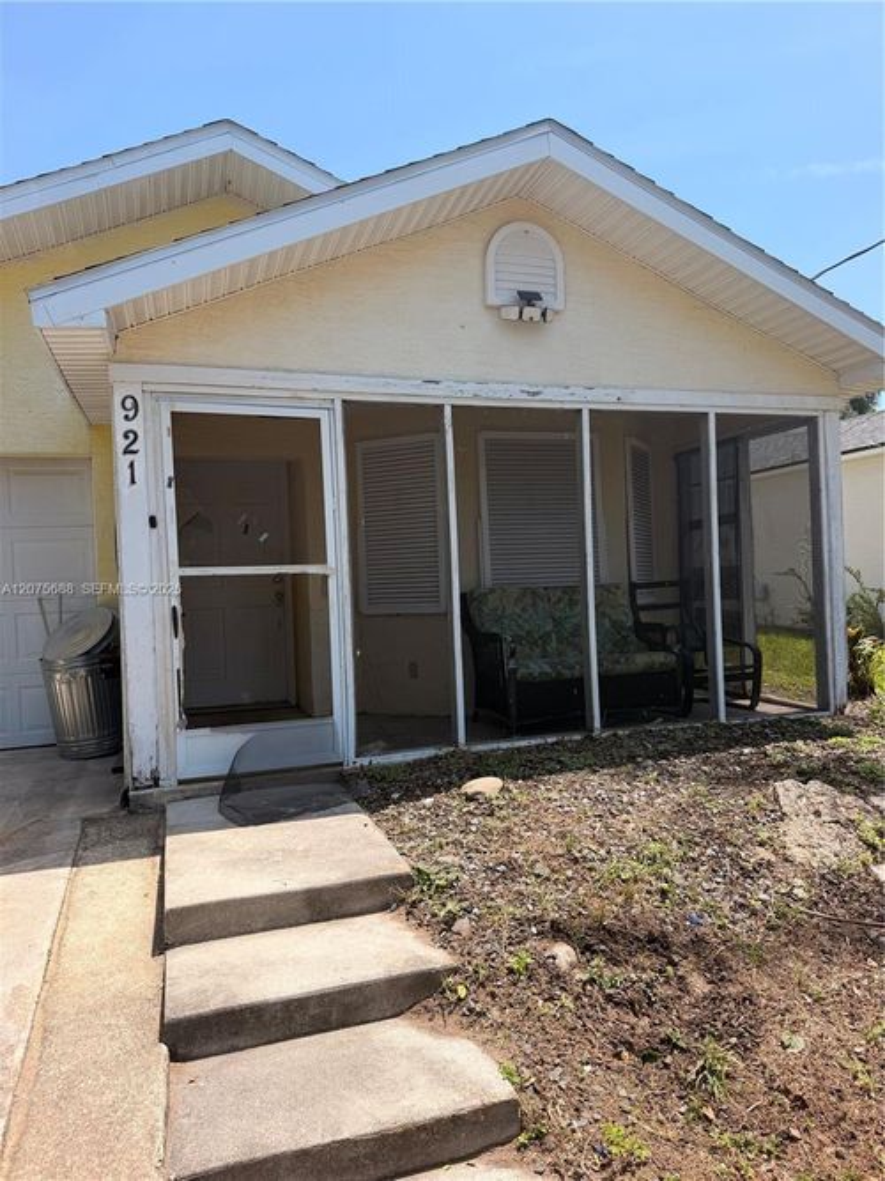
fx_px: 818
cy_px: 590
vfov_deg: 71.6
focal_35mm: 24
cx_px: 442
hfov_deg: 56.8
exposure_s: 1/3759
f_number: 1.78
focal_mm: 6.76
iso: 80
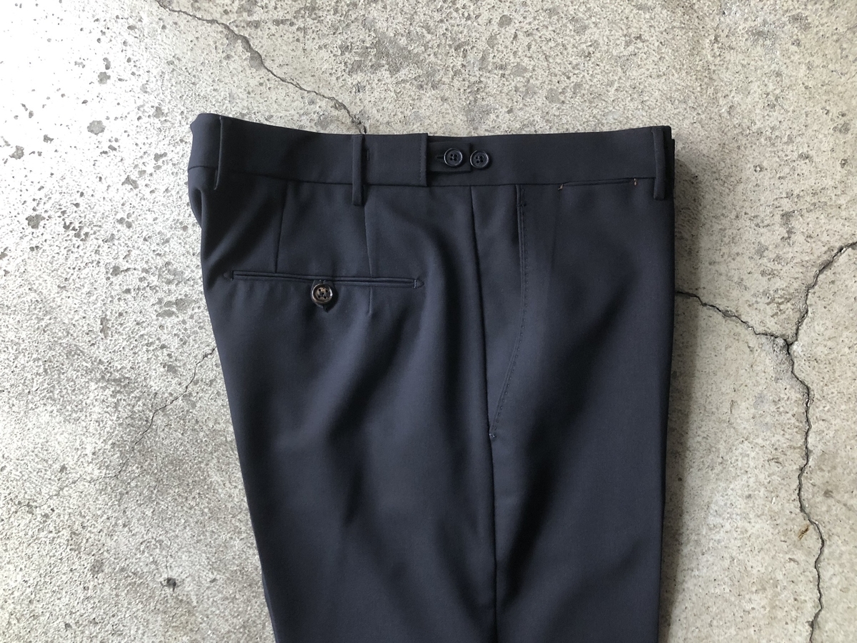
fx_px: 693
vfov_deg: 49.7
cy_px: 322
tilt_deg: -87.3
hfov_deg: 63.4
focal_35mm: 28
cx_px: 428
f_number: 1.8
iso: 64
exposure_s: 1/15
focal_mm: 4
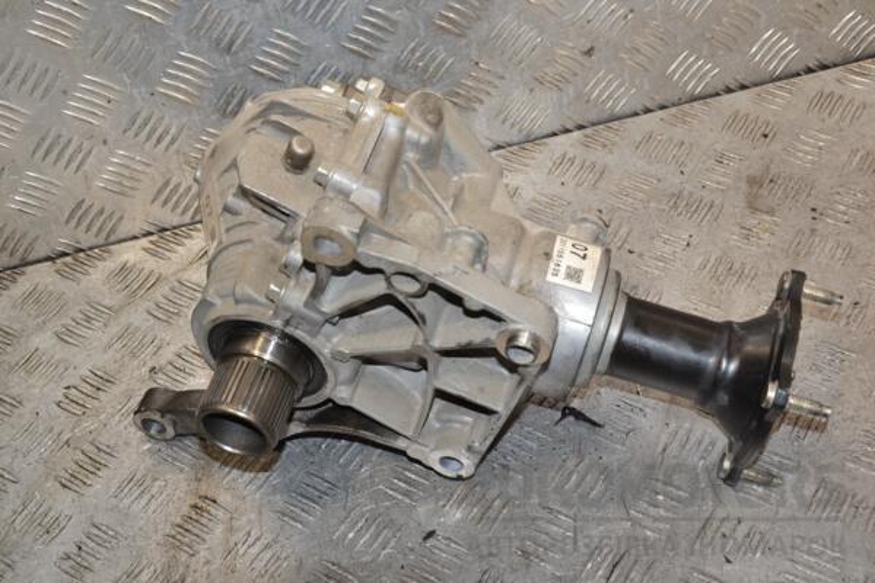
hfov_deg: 35.1
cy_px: 292
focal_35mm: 57
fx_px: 1385
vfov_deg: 23.8
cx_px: 438
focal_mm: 38
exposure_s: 1/200
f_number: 8
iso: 800
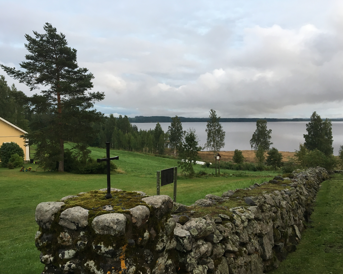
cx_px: 166
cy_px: 138
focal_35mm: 31
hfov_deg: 57.2
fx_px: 315
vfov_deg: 47.1
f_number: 2.2
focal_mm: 4.15
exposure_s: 1/33
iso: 40
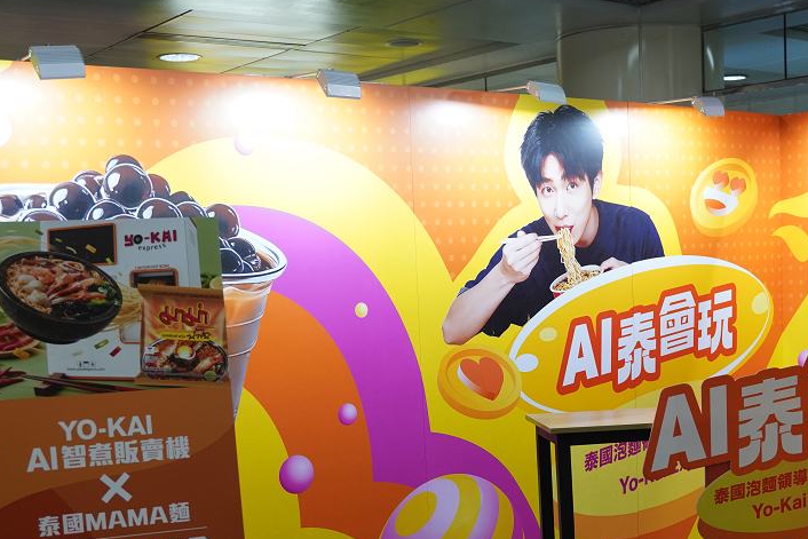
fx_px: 1145
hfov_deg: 38.3
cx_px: 554
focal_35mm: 51
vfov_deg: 26.1
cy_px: 409
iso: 1600
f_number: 3.2
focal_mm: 30
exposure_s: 1/160
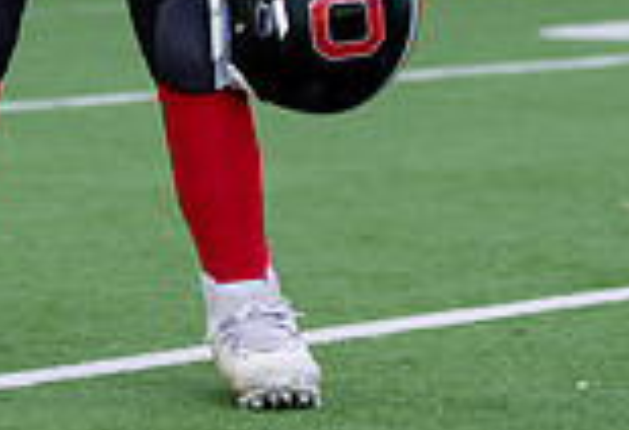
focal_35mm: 313
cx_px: 171
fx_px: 5512
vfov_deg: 4.4
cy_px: -285
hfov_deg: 6.5
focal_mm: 78
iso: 100
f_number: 2.8
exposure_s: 1/500
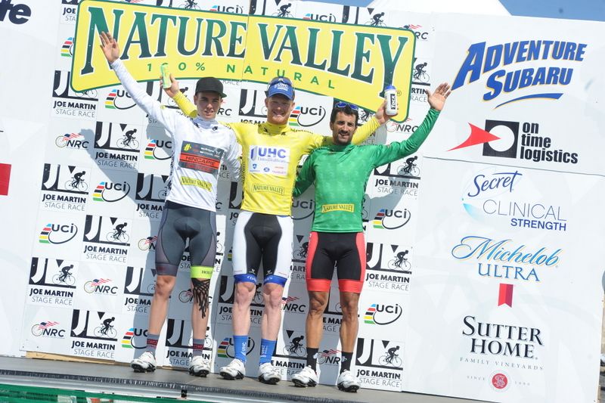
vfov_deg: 19.4
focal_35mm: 70
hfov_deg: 28.8
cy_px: 202
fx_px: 1176
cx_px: 302
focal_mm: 70
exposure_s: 1/640
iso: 200
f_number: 10
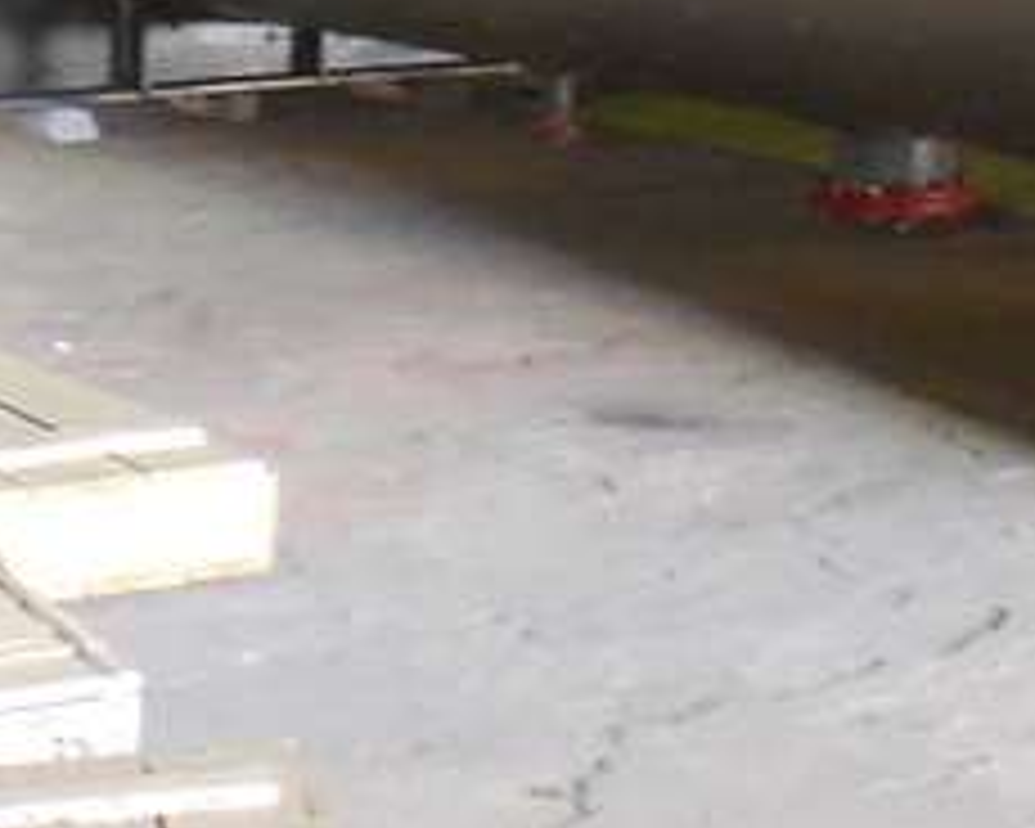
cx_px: 1503
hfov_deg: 14.4
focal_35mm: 126
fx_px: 3860
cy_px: -774
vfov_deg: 11.2
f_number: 4
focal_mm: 5.2
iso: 400
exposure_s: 1/10
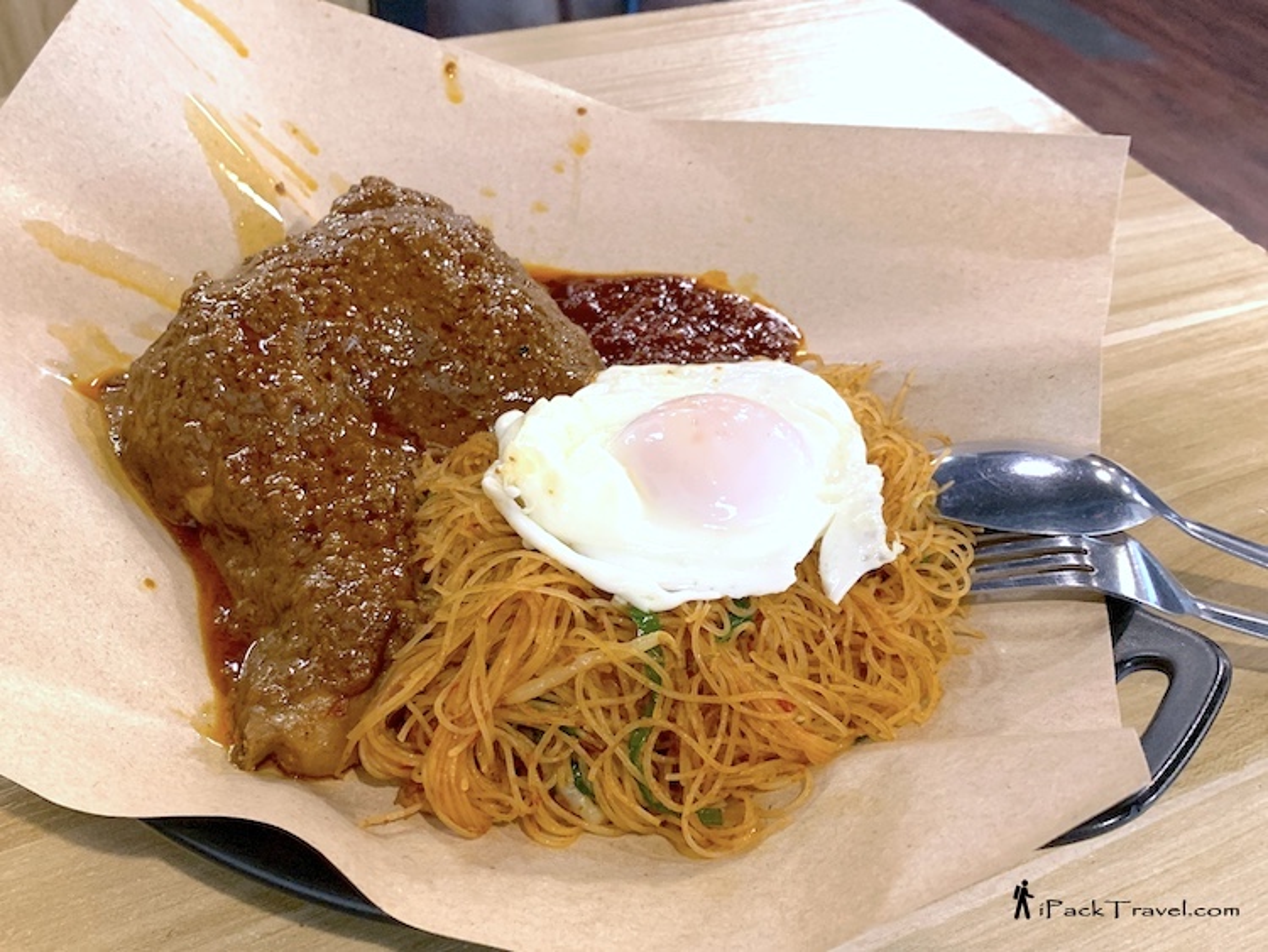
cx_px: 634
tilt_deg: -46.7
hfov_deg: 67.3
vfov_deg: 53.1
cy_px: 476
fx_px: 953
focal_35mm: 26
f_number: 1.8
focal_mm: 4.25
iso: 400
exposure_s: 1/59
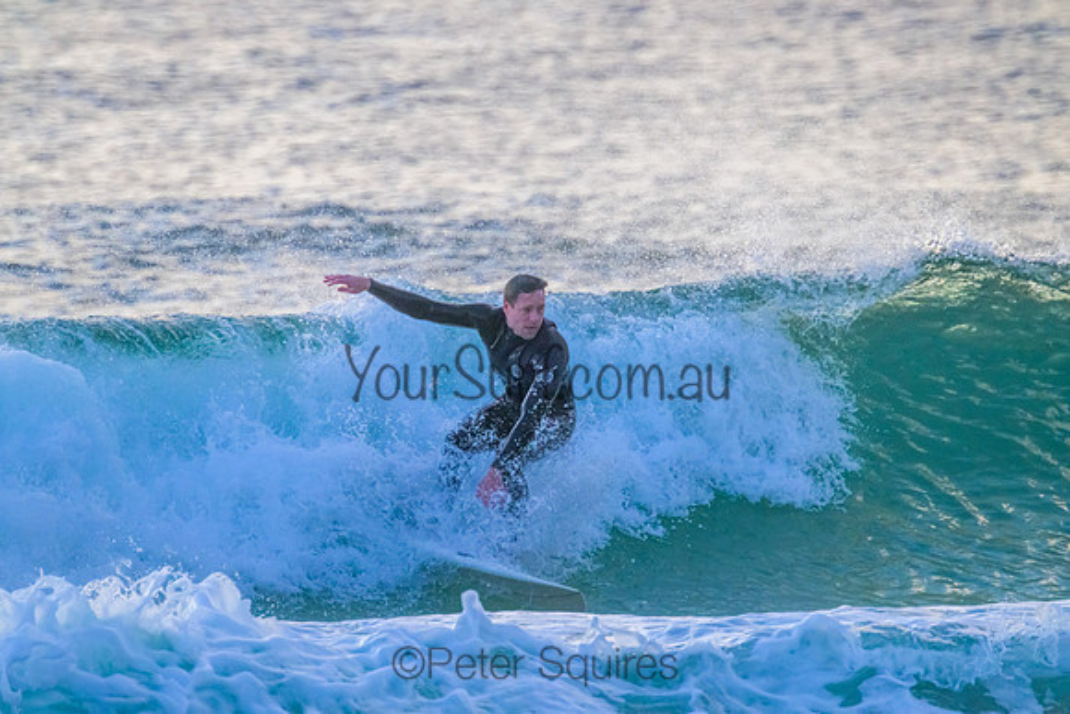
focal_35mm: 800
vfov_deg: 1.7
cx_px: 535
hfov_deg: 2.6
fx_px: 23782
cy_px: 357
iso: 4500
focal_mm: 800
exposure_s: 1/1250
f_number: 11
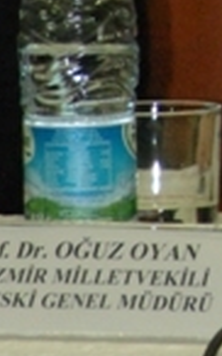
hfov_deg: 0.6
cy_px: -434
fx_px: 20747
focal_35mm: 2139
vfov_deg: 1.0
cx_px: 664
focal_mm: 200
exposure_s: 1/60
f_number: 7.1
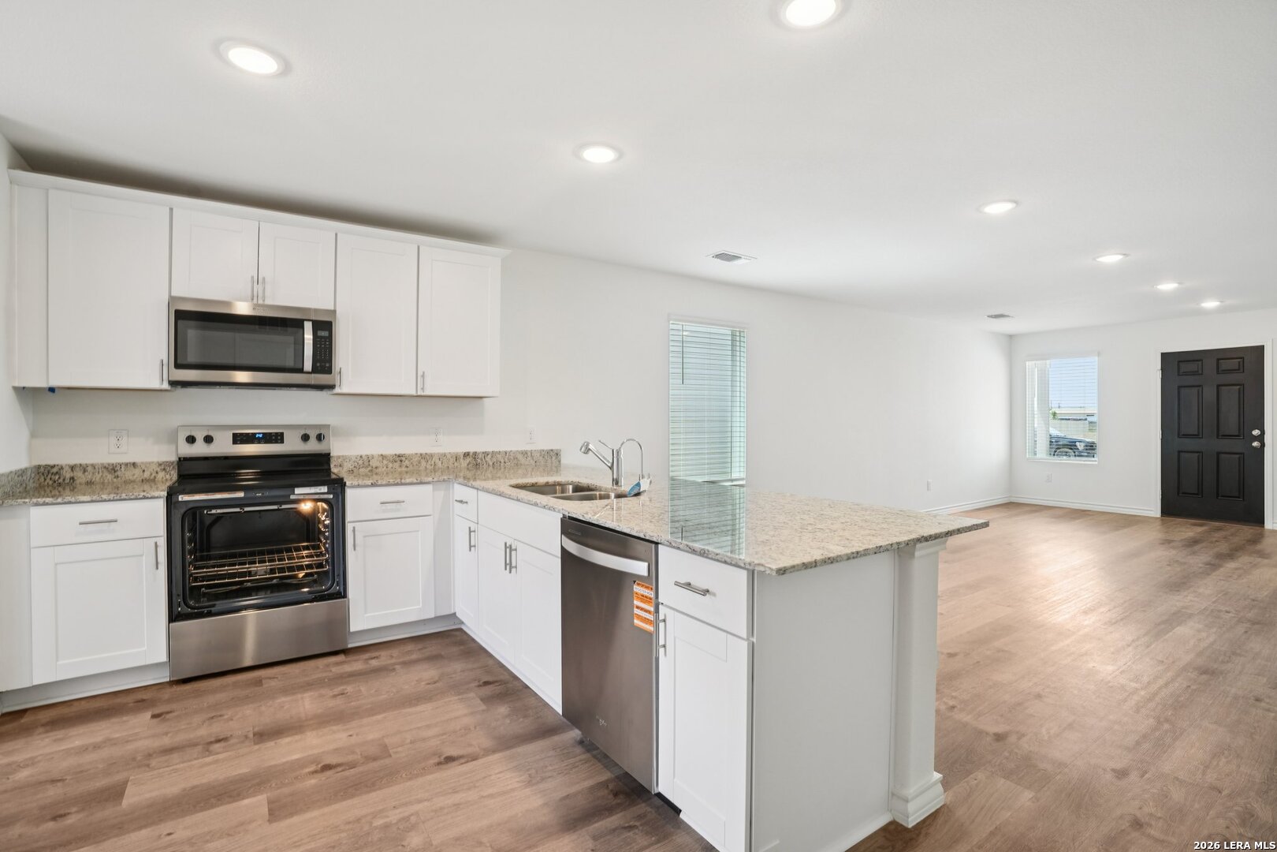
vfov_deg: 73.7
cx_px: 638
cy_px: 426
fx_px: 568
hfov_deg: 96.7
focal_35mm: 16
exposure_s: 1/20
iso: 400
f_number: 8
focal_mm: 16
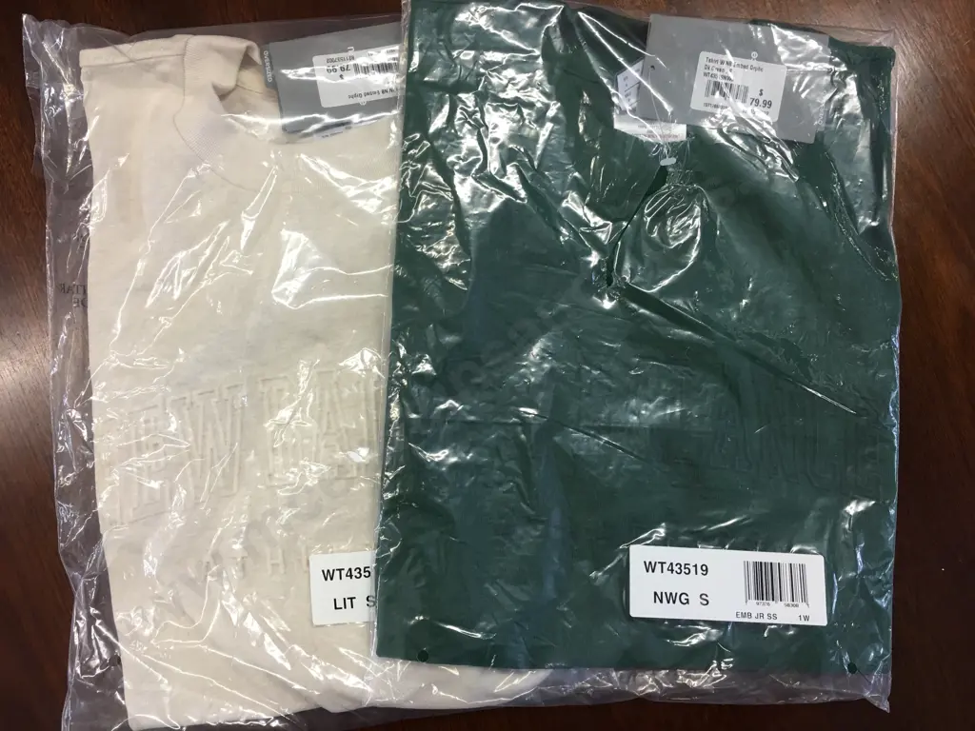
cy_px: 366
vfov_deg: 48.2
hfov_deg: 61.7
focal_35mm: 29
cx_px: 488
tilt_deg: -83.4
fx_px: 817
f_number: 2.2
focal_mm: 4.15
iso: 50
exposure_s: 1/33
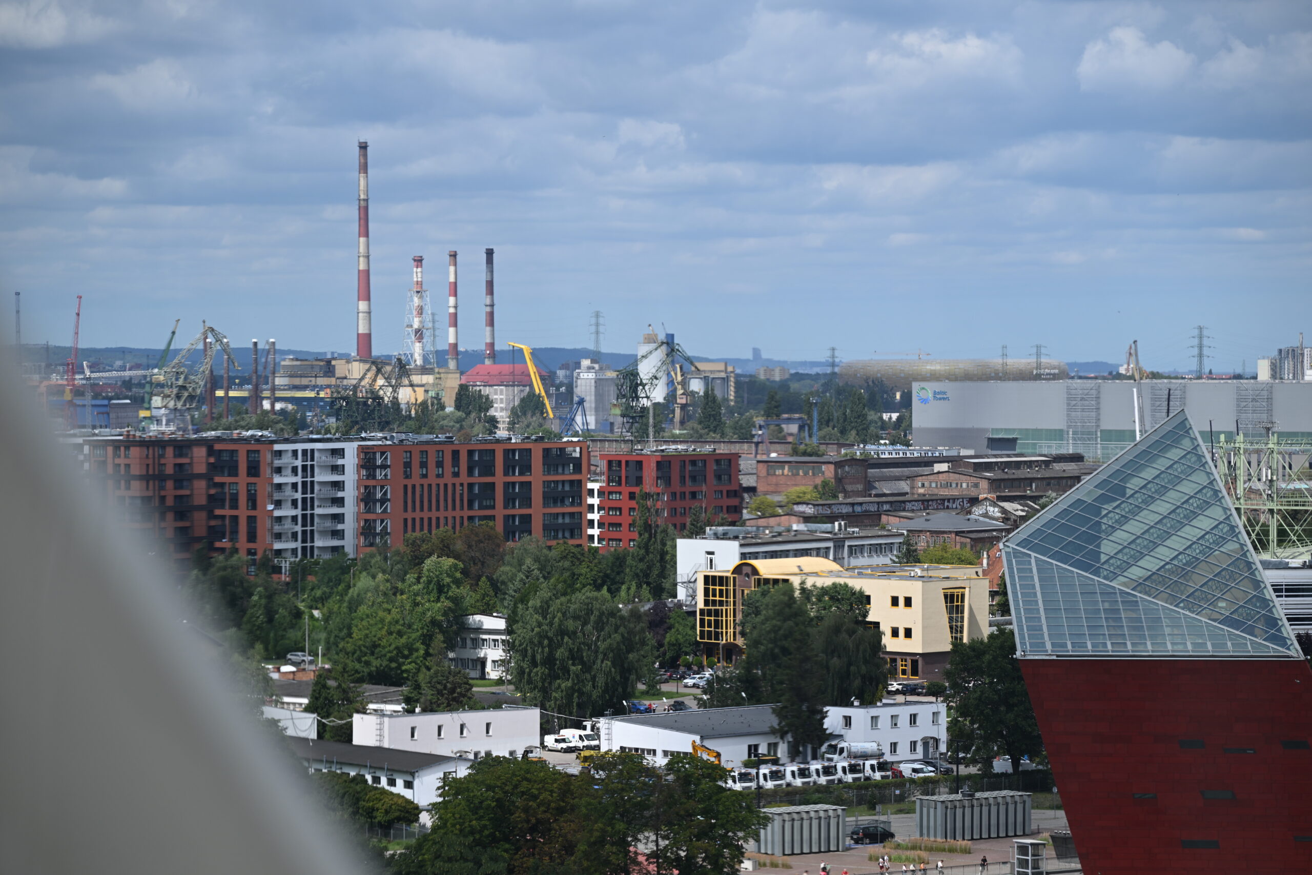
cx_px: 656
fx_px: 4373
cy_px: 438
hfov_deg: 17.1
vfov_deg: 11.4
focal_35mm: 120
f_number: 6.3
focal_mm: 120
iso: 100
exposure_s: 1/640
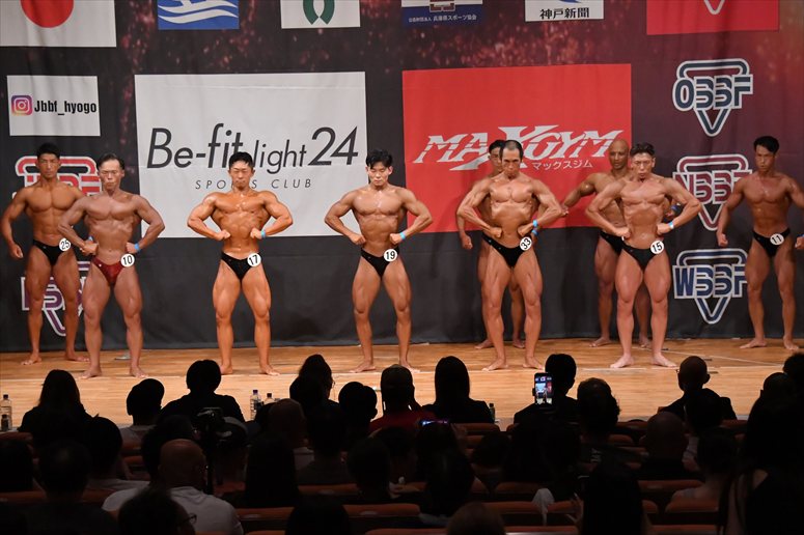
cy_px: 268
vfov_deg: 10.2
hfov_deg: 15.2
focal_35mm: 135
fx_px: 3014
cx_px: 402
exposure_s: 1/400
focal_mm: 90
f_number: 5.6
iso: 7200
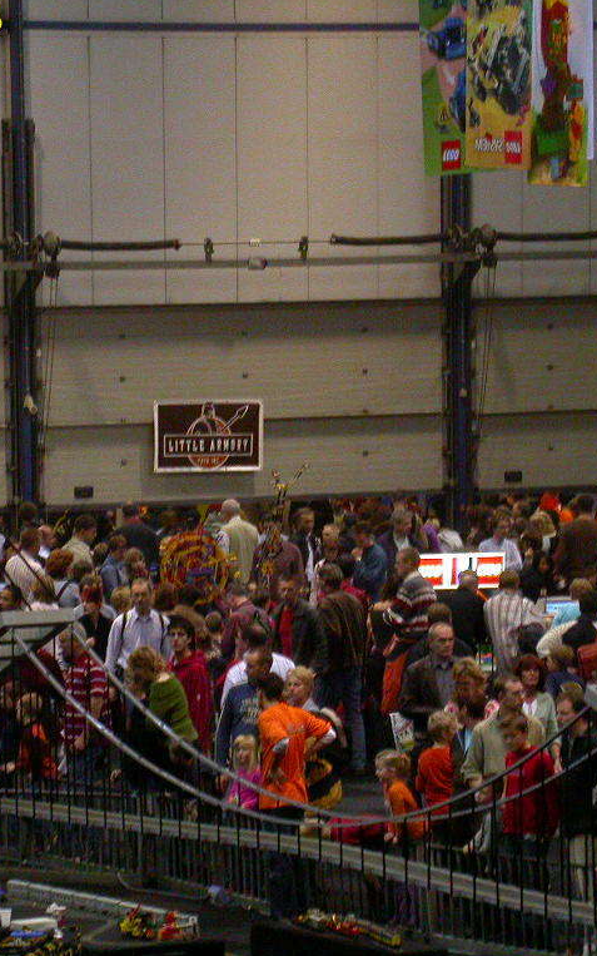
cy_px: 479
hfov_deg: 6.0
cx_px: 183
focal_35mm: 219
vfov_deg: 9.6
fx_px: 5700
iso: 400
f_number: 5.1
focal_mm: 32
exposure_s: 1/30
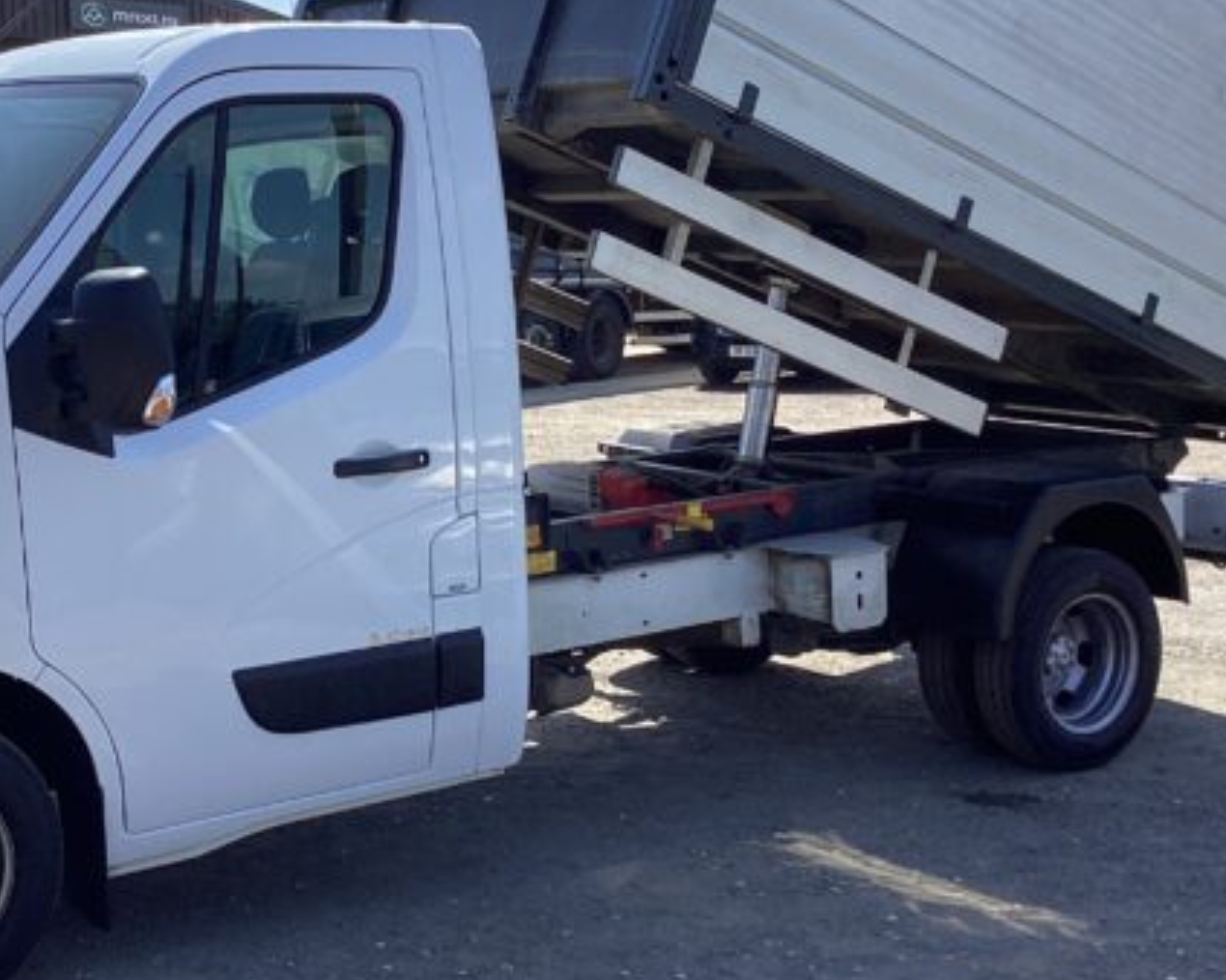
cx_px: 452
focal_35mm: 57
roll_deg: +1.2
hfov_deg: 32.9
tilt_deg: -4.5
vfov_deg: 26.6
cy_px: 393
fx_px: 2067
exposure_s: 1/1253
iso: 25
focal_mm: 3.3
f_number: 2.4
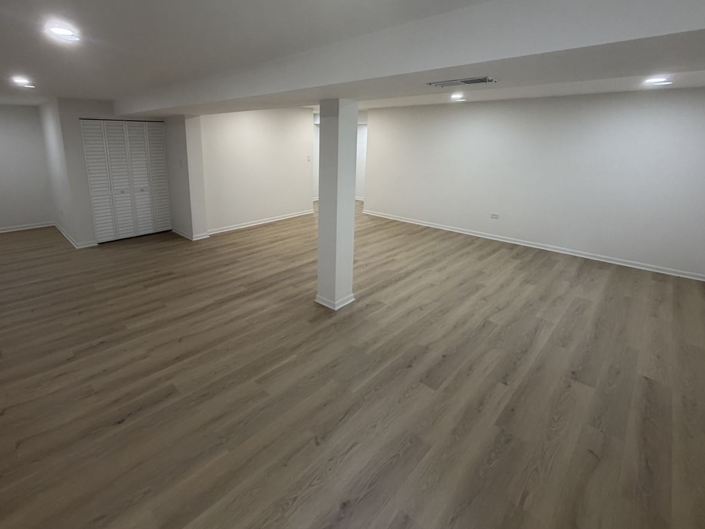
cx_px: 311
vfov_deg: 73.8
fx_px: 346
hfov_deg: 90.6
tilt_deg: -10.4
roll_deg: +0.0
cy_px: 209
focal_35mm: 17
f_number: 2.2
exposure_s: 1/120
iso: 250
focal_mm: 2.22
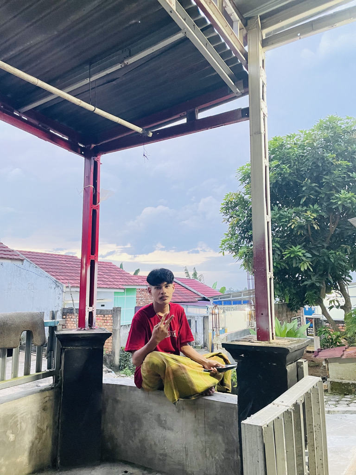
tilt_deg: +9.2
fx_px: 357
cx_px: 178
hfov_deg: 53.1
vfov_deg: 67.3
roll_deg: +0.1
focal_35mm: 26
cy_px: 238
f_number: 1.6
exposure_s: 1/33
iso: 400
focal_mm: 4.2
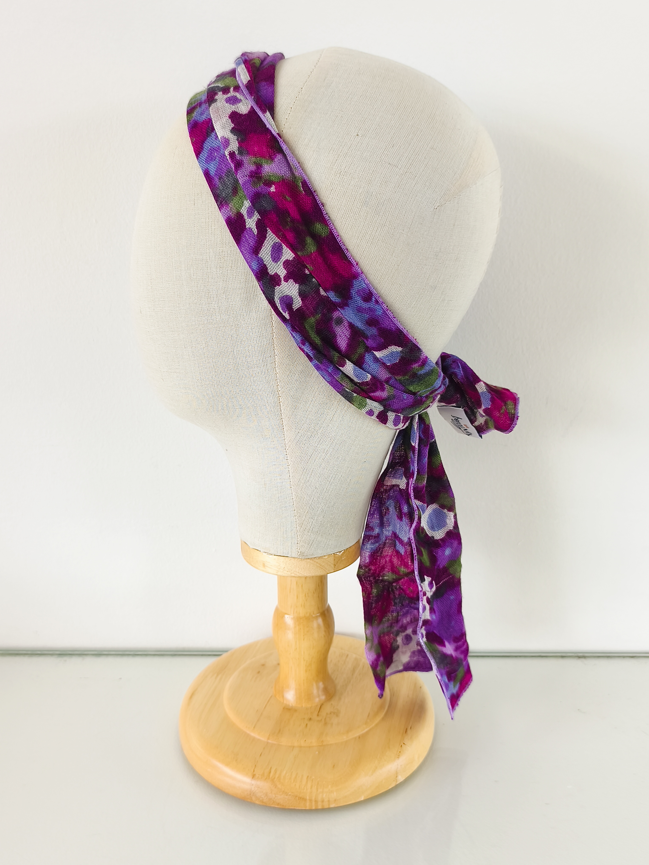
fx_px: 800
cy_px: 432
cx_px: 324
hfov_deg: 44.2
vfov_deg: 56.8
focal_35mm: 32
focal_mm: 6.14
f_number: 1.65
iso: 50
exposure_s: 1/40
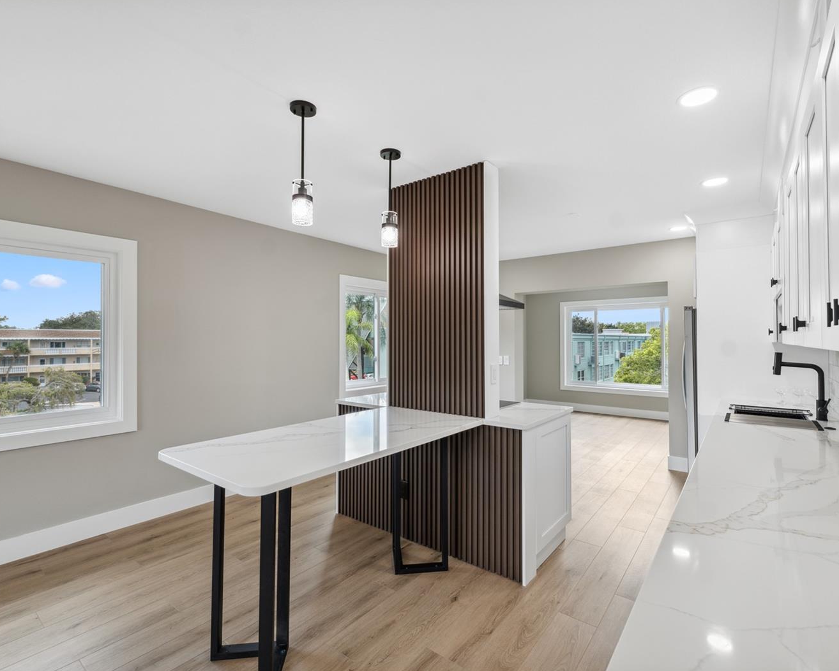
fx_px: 397
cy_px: 333
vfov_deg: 80.4
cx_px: 430
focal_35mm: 16
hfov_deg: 93.1
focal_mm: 14
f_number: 8
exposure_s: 1/40
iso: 400
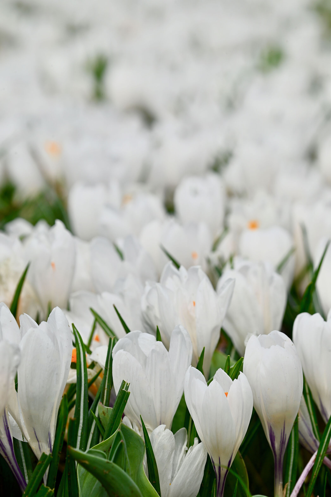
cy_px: 248
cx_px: 166
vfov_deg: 10.3
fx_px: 2756
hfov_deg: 6.9
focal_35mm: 200
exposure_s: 1/90
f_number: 19
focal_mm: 200
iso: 100
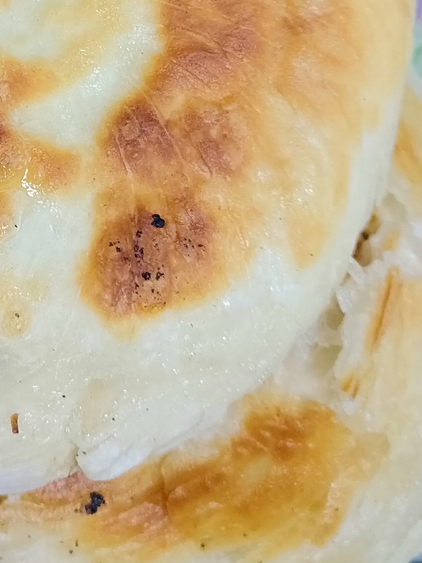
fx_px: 1008
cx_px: -18
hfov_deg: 22.6
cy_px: 32
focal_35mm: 62
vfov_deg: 29.6
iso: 3177
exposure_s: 1/100
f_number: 1.8
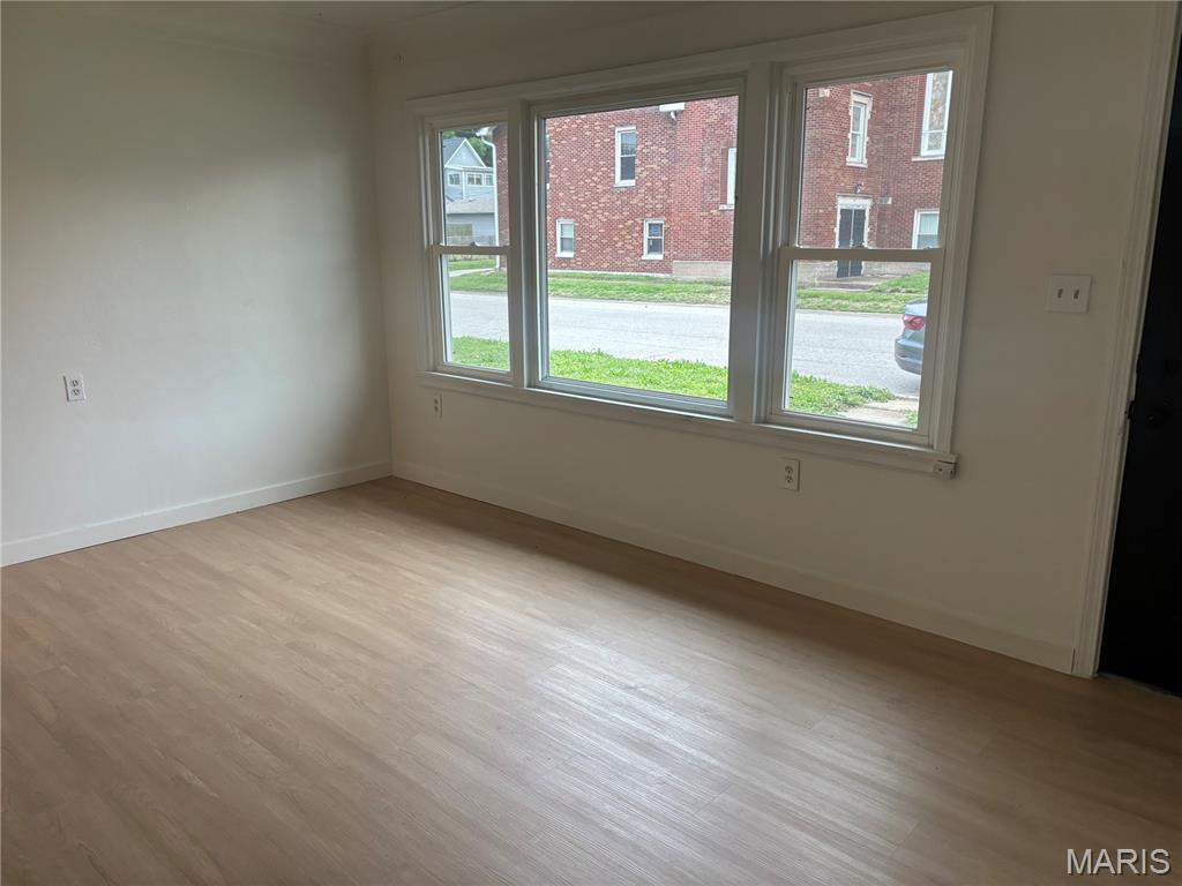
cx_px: 591
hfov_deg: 67.3
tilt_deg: -13.5
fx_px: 888
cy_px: 443
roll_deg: +0.4
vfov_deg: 53.1
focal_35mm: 26
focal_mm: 5.96
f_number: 1.6
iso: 125
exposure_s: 1/120
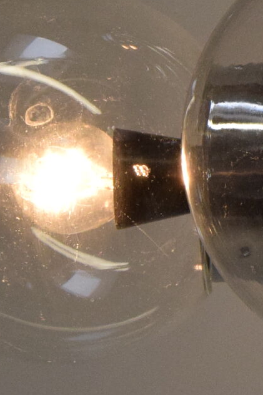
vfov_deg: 11.1
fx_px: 2026
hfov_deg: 7.3
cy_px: 61
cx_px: 406
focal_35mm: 185
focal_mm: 26
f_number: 11
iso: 1600
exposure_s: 1/500
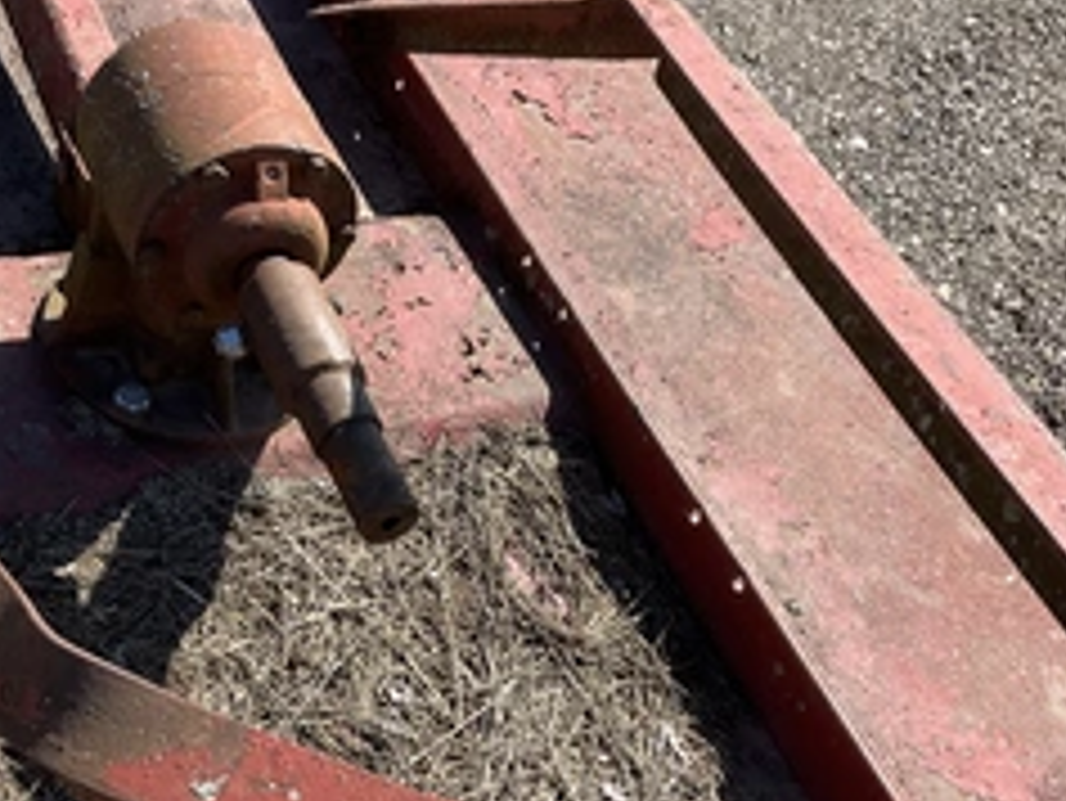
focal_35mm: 49
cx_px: 454
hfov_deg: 38.8
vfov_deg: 29.4
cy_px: 558
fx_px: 1510
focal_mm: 3
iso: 25
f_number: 1.8
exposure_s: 1/978
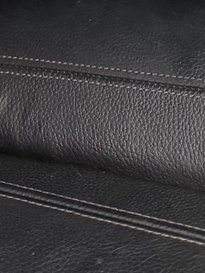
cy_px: -547
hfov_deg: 10.1
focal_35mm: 145
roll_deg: +0.6
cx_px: -26
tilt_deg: -16.7
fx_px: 1145
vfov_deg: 10.1
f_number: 1.78
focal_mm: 6.76
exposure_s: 1/177
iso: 125
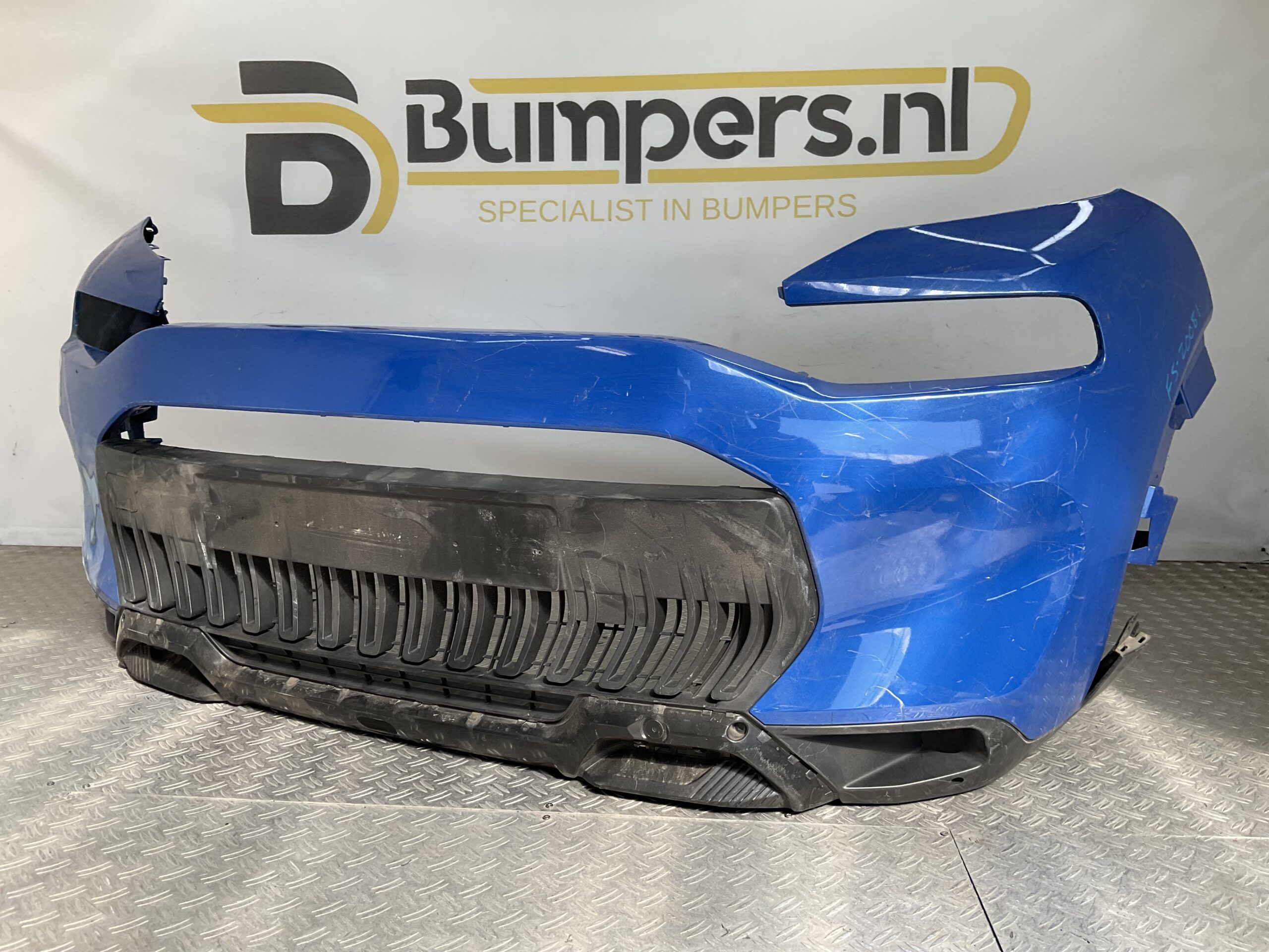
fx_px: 1063
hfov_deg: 61.7
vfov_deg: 48.2
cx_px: 634
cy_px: 476
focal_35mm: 29
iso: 16
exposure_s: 1/295
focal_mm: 3
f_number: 1.8
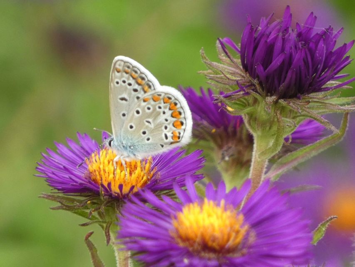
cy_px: 134
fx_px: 9406
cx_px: 178
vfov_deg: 1.6
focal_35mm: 917
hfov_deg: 2.2
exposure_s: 1/125
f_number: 5.6
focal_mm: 164.2
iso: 250
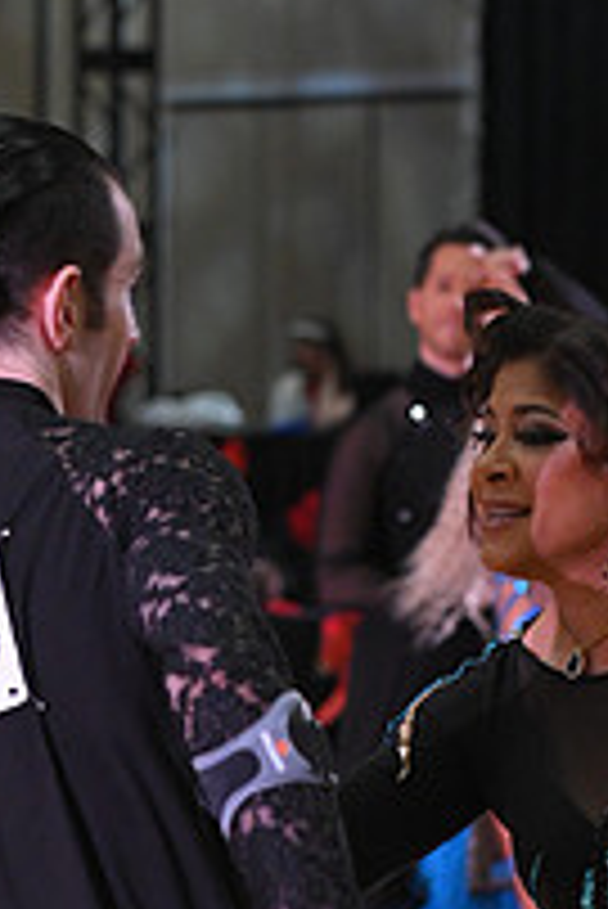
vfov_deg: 7.2
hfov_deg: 4.9
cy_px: 1246
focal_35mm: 281
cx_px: 340
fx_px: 7106
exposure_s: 1/320
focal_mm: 98
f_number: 5
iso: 2000
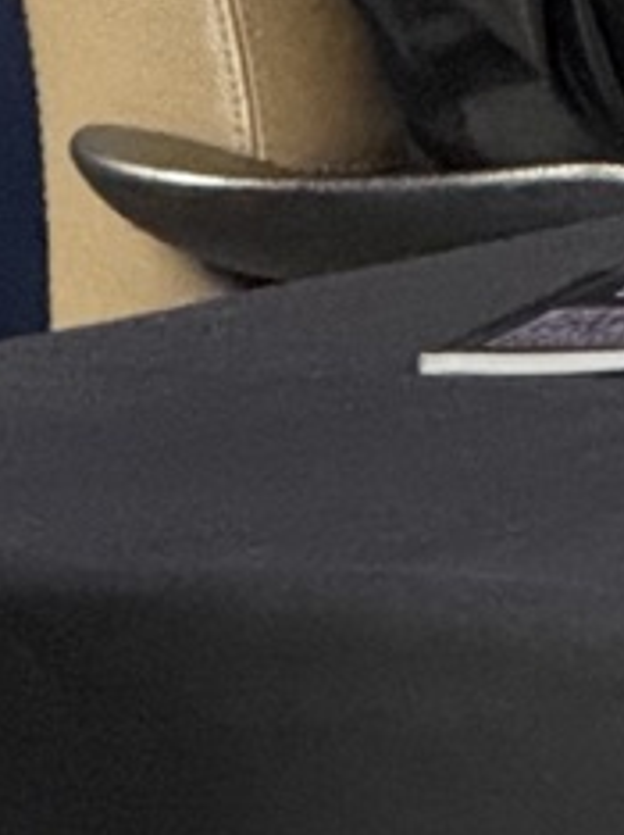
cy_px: -300
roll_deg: +1.4
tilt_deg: -4.9
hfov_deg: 1.8
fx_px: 19793
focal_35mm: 822
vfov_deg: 2.4
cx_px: 1248
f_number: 2.8
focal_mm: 15.66
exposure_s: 1/40
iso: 1000
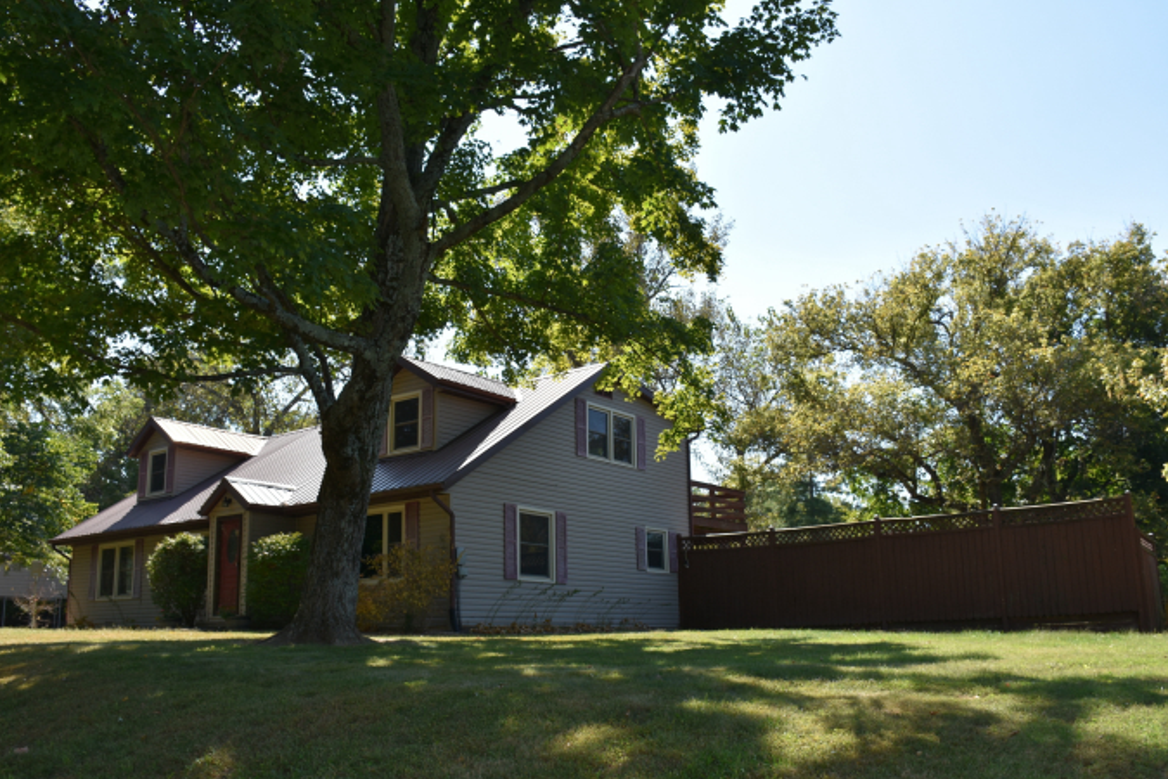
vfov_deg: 43.6
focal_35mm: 30
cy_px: 412
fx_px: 973
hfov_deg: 61.9
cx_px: 569
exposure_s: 1/250
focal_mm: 18
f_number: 6.3
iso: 100
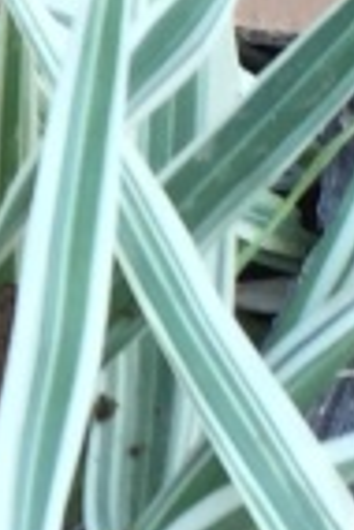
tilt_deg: -78.6
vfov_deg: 9.1
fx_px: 3340
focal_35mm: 227
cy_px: 185
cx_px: -328
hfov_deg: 5.9
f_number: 2.2
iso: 32
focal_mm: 4.15
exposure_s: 1/168
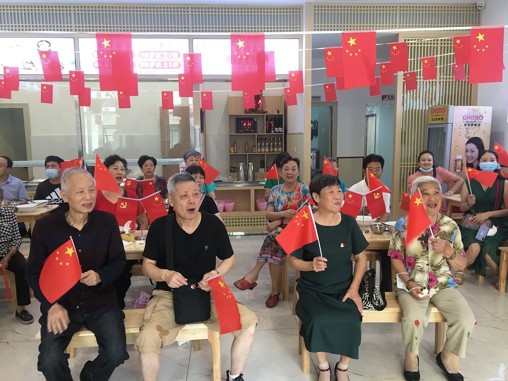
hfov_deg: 61.7
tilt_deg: -5.0
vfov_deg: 48.2
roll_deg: +0.1
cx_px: 254
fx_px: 426
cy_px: 190
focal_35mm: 29
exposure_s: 1/33
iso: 100
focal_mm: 4.15
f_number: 2.2
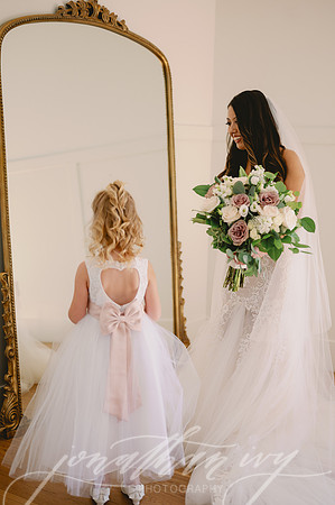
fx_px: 699
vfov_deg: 39.6
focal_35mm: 50
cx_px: 168
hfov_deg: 26.9
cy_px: 252
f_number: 2
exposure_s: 1/320
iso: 320
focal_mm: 50
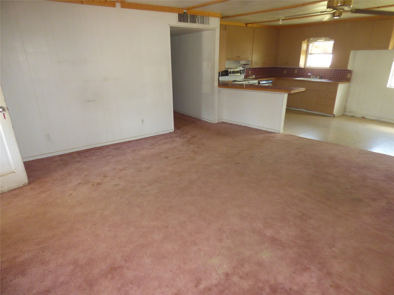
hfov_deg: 81.7
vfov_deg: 66.0
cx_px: 197
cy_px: 148
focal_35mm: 20
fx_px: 228
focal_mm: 3.58
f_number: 2.8
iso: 640
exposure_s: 1/60
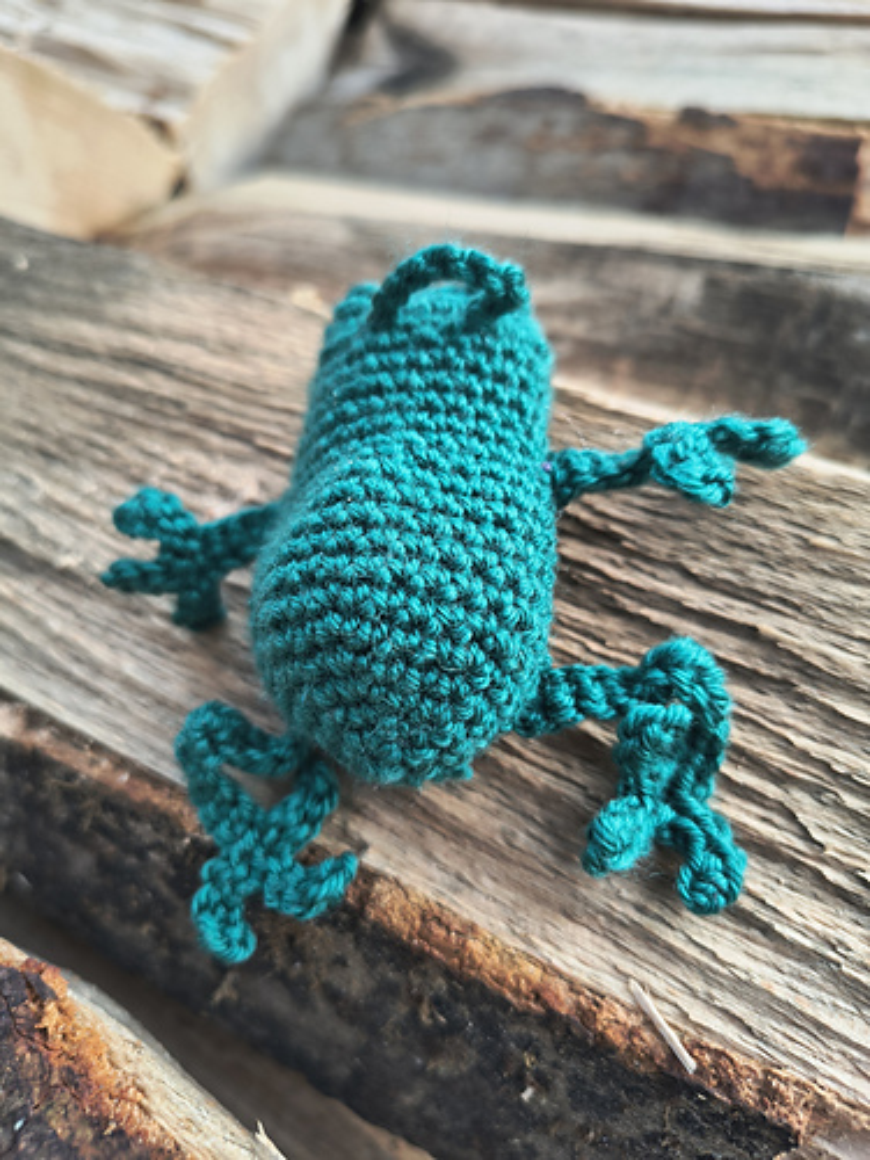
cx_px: 435
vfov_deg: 73.9
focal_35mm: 23
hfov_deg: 58.9
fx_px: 771
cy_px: 580
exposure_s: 1/107
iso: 100
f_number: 1.8
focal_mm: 5.56
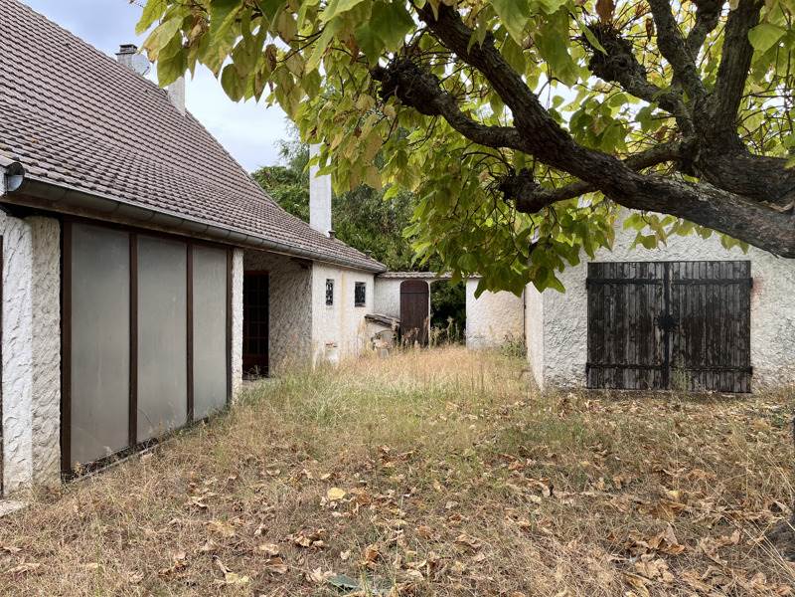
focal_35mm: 26
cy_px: 298
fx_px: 597
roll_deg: +0.4
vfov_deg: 53.1
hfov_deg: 67.3
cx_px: 398
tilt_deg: +0.8
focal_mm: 5.1
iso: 40
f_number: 1.6
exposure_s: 1/196
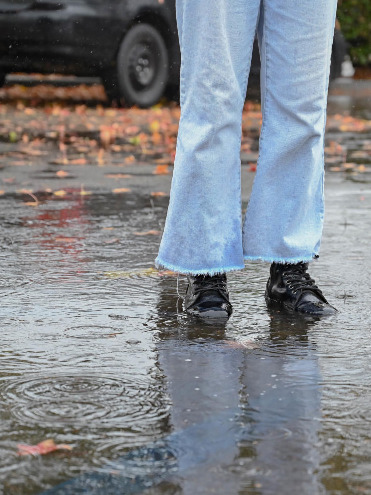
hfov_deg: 14.5
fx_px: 1458
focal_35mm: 102
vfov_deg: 19.3
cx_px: 260
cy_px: 245
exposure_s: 1/1600
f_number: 4.5
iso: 2000
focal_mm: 70
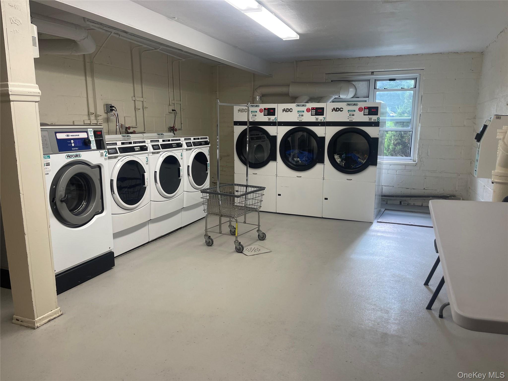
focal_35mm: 26
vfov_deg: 53.1
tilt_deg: -10.0
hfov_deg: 67.3
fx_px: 382
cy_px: 190
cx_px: 254
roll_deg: -0.7
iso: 80
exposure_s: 1/120
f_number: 1.6
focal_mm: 5.1
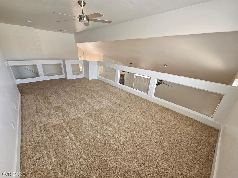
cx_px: 119
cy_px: 89
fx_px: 89
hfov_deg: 106.2
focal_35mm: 13
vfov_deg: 89.9
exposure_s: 1/60
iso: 80
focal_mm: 2.2
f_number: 2.2
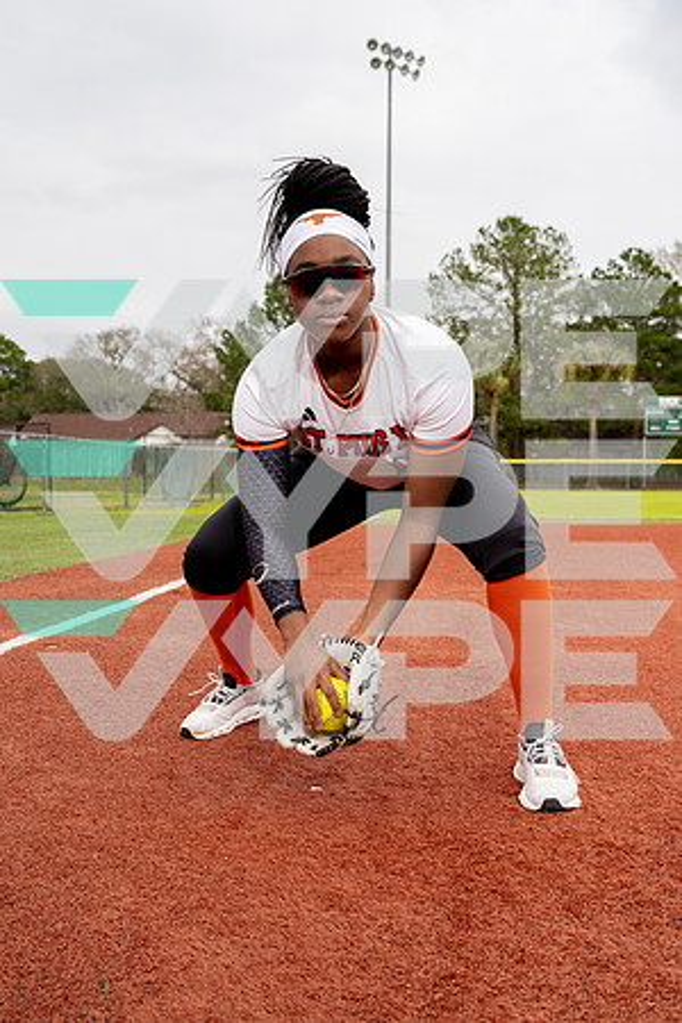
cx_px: 341
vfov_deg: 54.4
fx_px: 995
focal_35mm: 35
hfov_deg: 37.9
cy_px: 512
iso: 64
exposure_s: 1/250
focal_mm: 35
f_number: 5
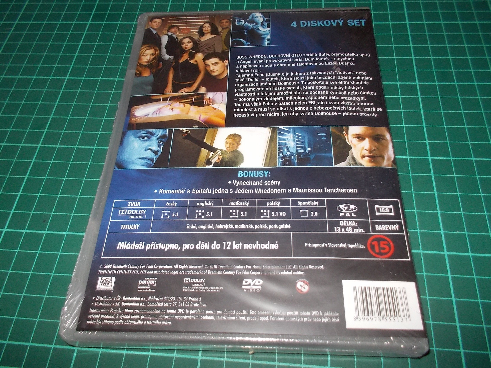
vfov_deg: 48.2
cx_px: 246
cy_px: 184
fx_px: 411
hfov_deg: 61.7
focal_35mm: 29
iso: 200
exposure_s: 1/30
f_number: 3.3
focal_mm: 4.1
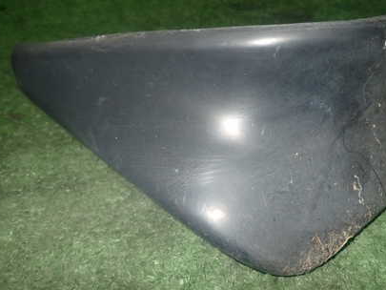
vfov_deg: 38.6
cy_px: 123
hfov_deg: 49.7
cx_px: 240
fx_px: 413
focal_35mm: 37
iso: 250
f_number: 5.6
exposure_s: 1/30
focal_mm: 4.5
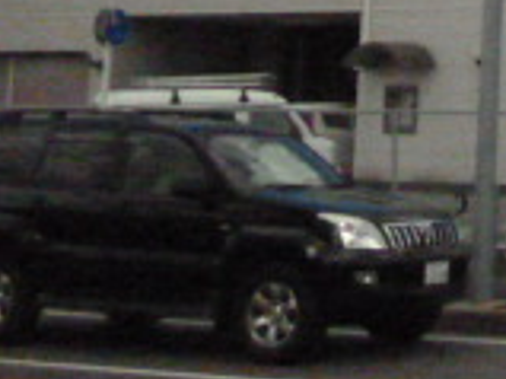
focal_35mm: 113
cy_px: -169
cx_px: 812
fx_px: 1651
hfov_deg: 15.7
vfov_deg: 12.5
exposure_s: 1/1600
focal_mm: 5
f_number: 9
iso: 1600
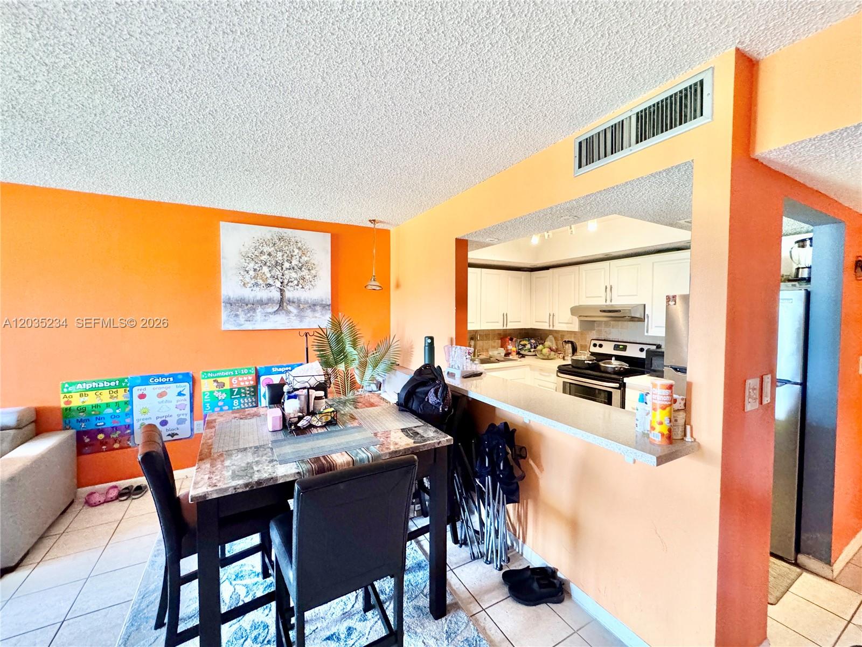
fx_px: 349
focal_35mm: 14
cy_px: 324
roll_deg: -0.2
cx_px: 431
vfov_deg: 85.7
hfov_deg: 102.1
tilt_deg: -2.6
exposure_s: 1/60
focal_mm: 2.22
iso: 640
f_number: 2.2
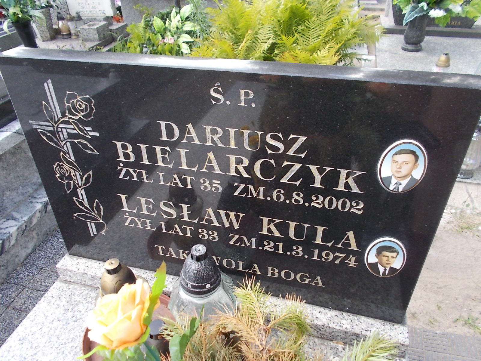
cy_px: 180
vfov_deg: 53.1
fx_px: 361
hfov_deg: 67.3
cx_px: 240
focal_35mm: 26
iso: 80
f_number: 3.2
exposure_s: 1/160
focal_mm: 4.6
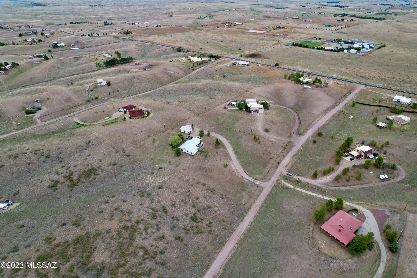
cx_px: 208
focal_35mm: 22
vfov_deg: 57.2
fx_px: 255
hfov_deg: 78.6
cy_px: 139
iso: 100
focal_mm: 8.38
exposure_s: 1/640
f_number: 2.8
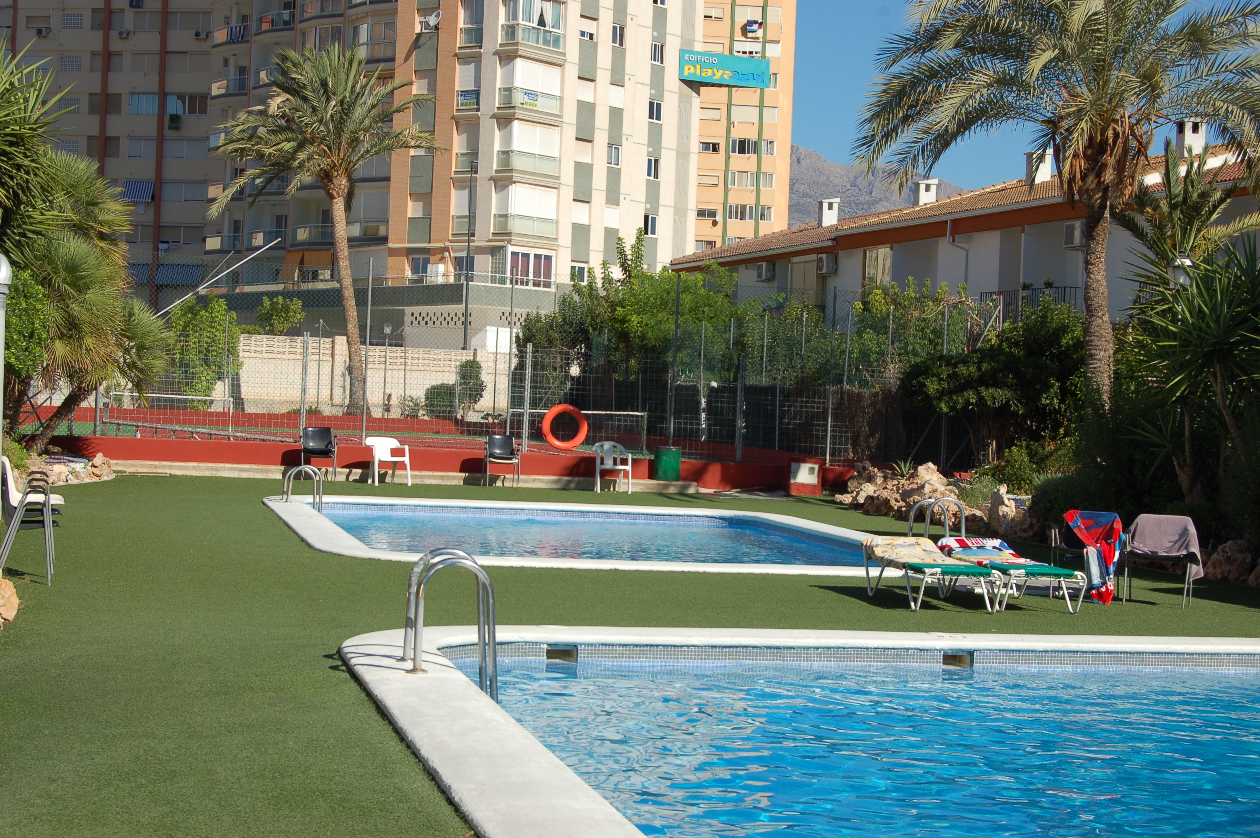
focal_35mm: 63
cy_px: 419
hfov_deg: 31.9
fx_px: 2203
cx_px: 630
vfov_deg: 21.5
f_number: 10
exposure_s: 1/400
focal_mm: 42
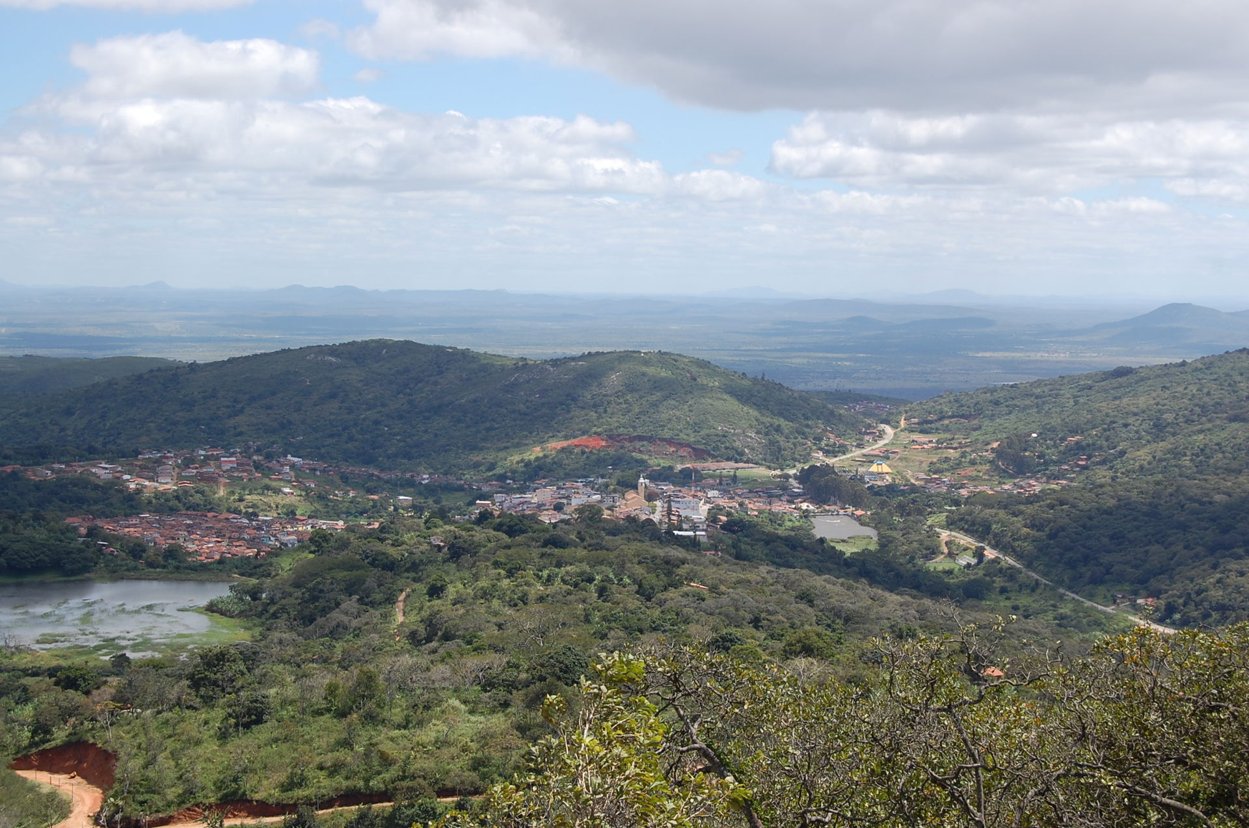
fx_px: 2078
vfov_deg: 22.5
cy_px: 414
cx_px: 624
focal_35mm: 60
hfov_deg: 33.5
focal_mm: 40
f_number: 9
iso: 200
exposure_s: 1/320
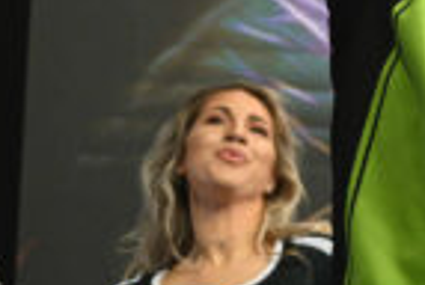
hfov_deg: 8.3
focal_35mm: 247
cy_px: -148
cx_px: 374
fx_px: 2922
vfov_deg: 5.5
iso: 2500
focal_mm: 59
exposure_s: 1/500
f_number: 3.2
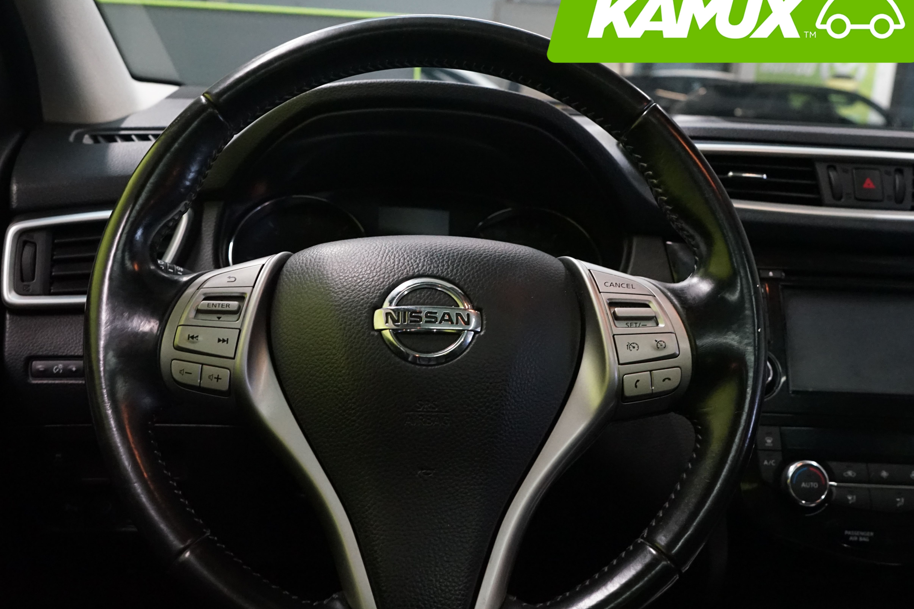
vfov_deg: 36.9
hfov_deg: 53.0
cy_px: 307
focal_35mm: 36
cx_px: 404
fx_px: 914
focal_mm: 29
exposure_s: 1/30
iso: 5000
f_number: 7.1
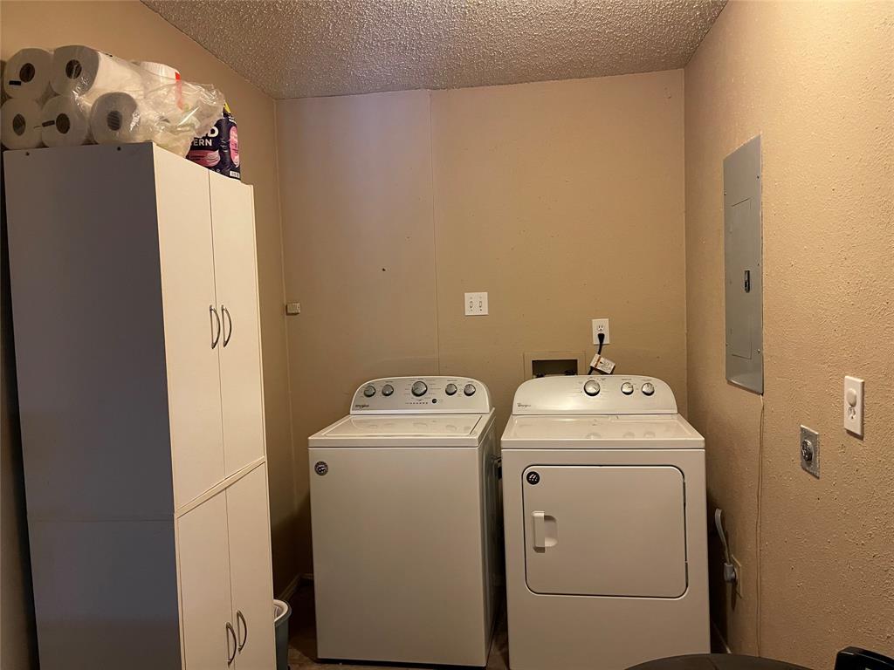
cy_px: 335
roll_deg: +2.4
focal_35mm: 25
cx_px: 447
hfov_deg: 69.4
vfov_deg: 54.9
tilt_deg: -3.5
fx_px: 646
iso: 400
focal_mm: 5.1
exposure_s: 1/40
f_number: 1.6
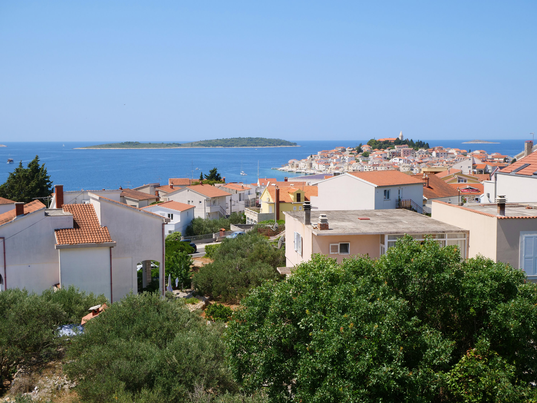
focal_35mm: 46
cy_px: 202
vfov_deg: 31.5
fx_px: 714
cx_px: 268
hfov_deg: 41.2
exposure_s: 1/400
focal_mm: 23
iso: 200
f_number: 9
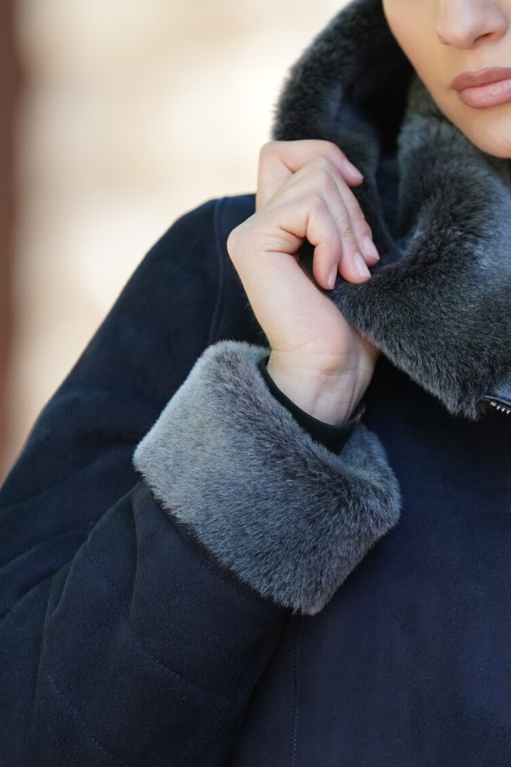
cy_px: 460
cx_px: 421
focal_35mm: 451
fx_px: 9599
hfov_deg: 3.0
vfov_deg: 4.6
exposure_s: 1/320
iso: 320
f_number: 2.8
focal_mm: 200
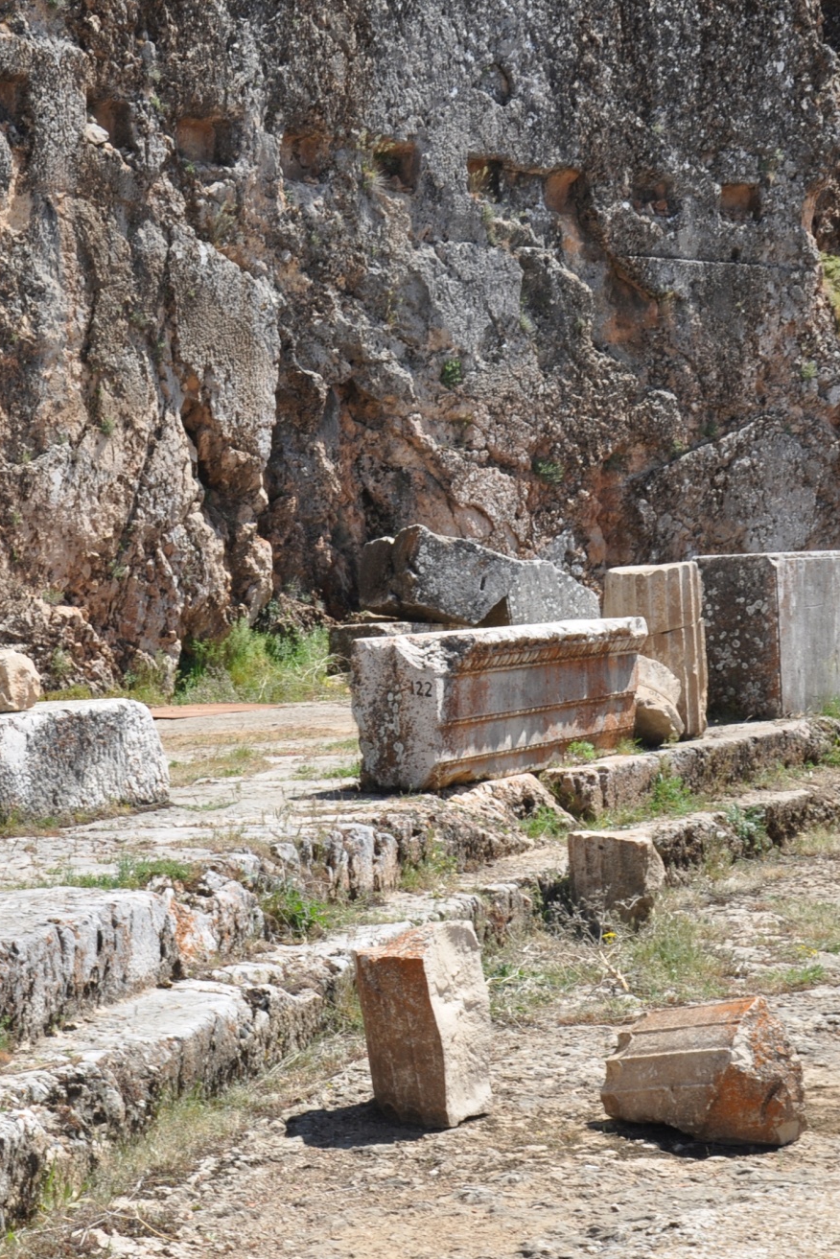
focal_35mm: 73
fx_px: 2553
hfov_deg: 18.6
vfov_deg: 27.7
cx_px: 272
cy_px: 631
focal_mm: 32
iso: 200
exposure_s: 1/80
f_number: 9
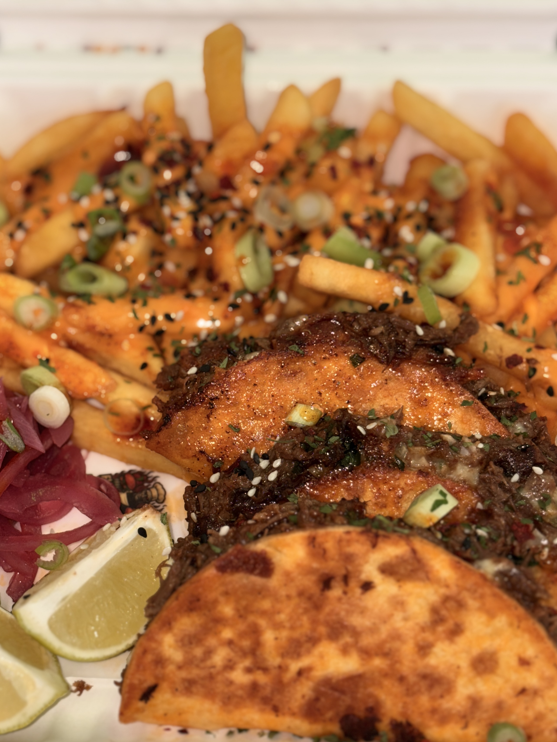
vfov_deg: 31.7
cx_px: 265
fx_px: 1309
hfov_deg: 24.0
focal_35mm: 61
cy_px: 384
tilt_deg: -57.5
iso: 32
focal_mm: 5.96
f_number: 1.6
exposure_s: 1/40
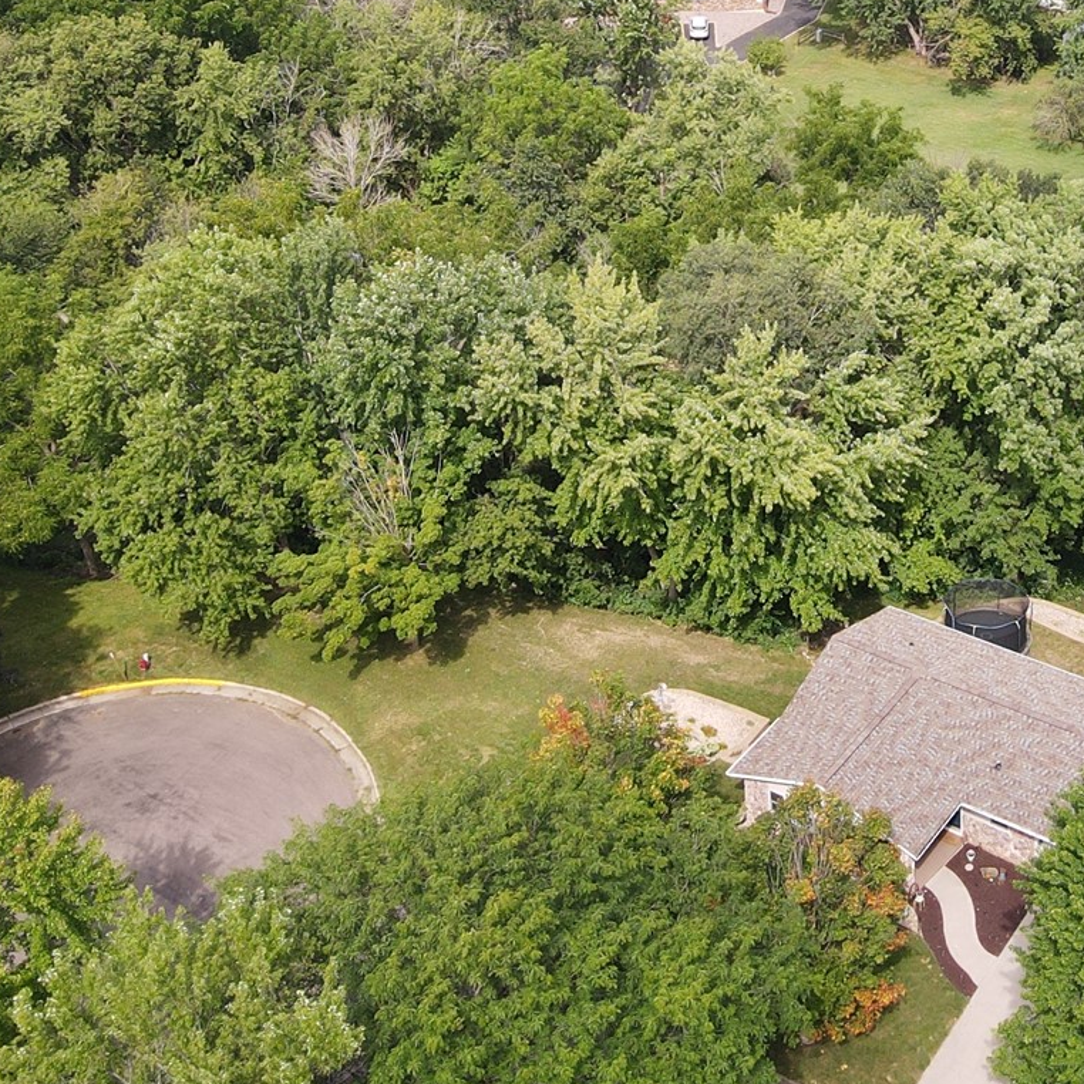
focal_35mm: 57
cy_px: 91
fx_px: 2019
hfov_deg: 28.9
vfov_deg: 28.8
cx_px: 962
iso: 100
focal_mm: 4.5
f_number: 2.8
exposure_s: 1/320
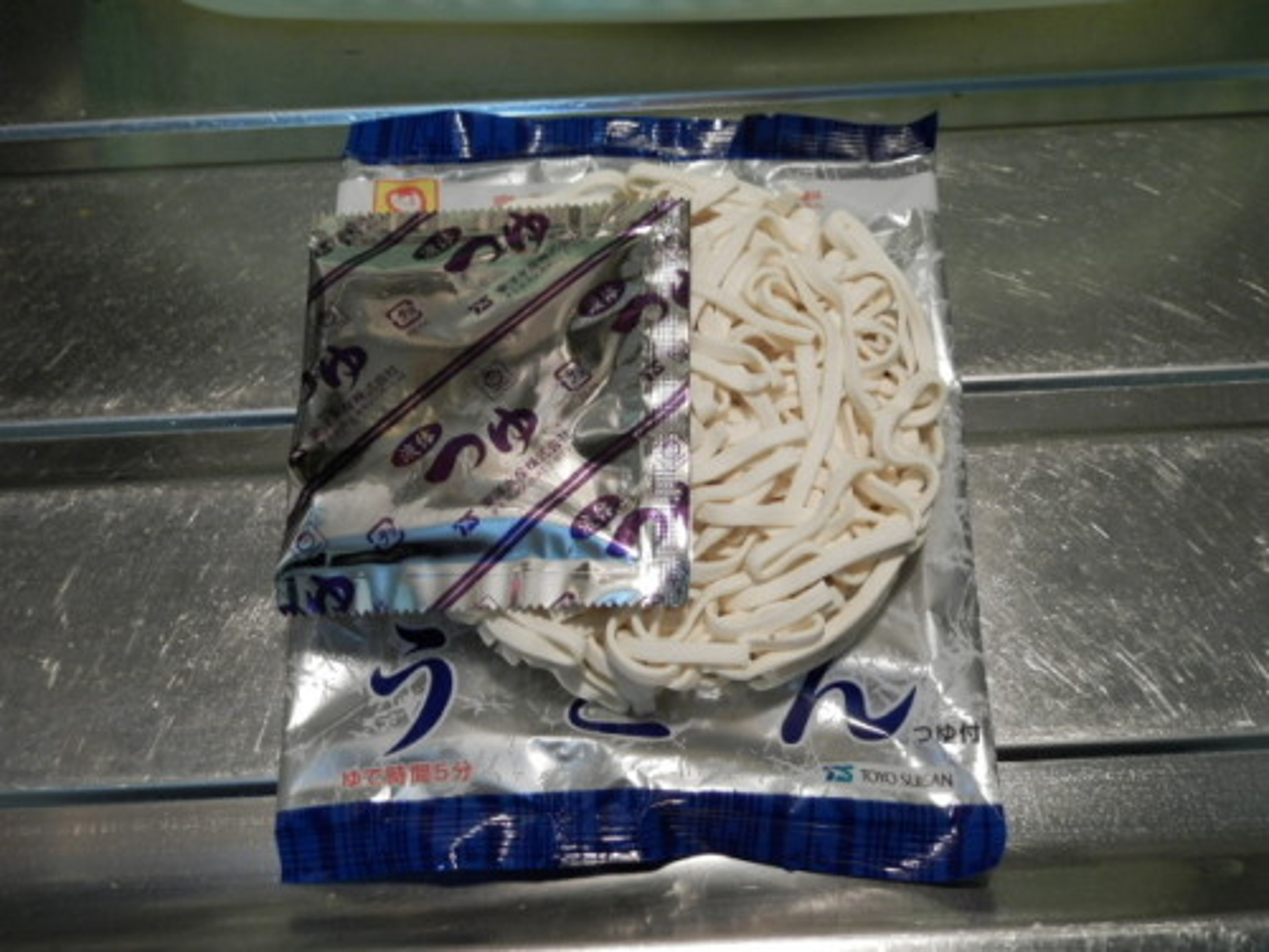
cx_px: 634
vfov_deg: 36.0
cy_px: 476
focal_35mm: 40
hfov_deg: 46.8
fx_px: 1466
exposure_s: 1/10
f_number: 3.5
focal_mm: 7.2
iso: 200
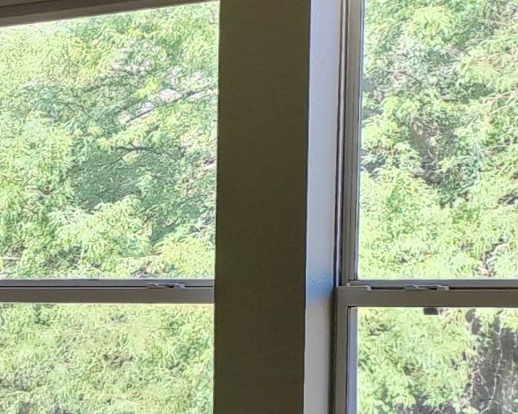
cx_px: -792
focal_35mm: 115
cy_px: 371
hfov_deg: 12.4
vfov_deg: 13.3
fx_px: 1763
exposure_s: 1/180
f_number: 1.8
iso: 100
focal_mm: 6.4
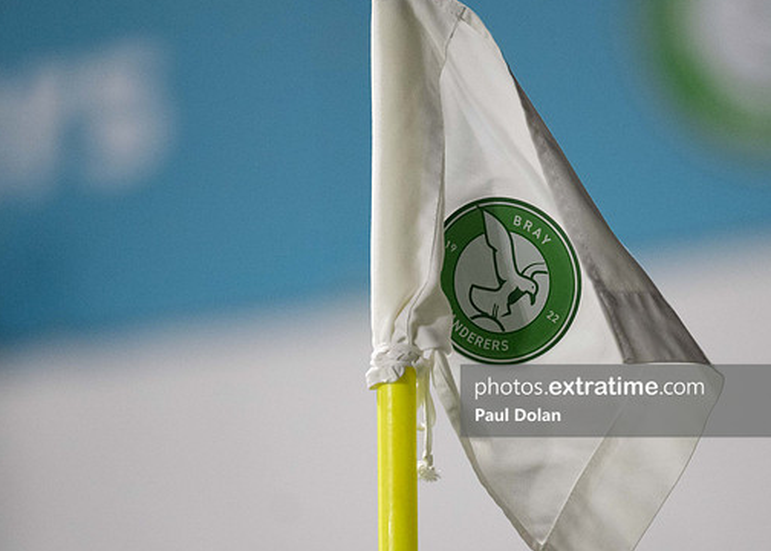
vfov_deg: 4.3
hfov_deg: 6.0
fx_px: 7336
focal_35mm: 335
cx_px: 450
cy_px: 417
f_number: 2.8
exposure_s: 1/500
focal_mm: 200
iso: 5000
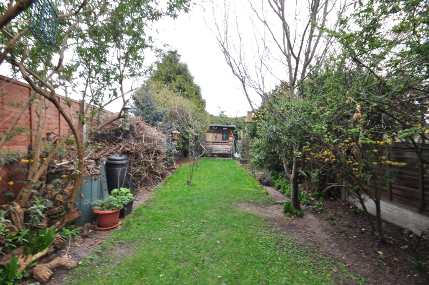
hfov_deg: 100.5
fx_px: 179
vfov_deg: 77.2
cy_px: 142
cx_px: 214
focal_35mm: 15
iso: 200
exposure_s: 1/13
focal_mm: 10
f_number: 14
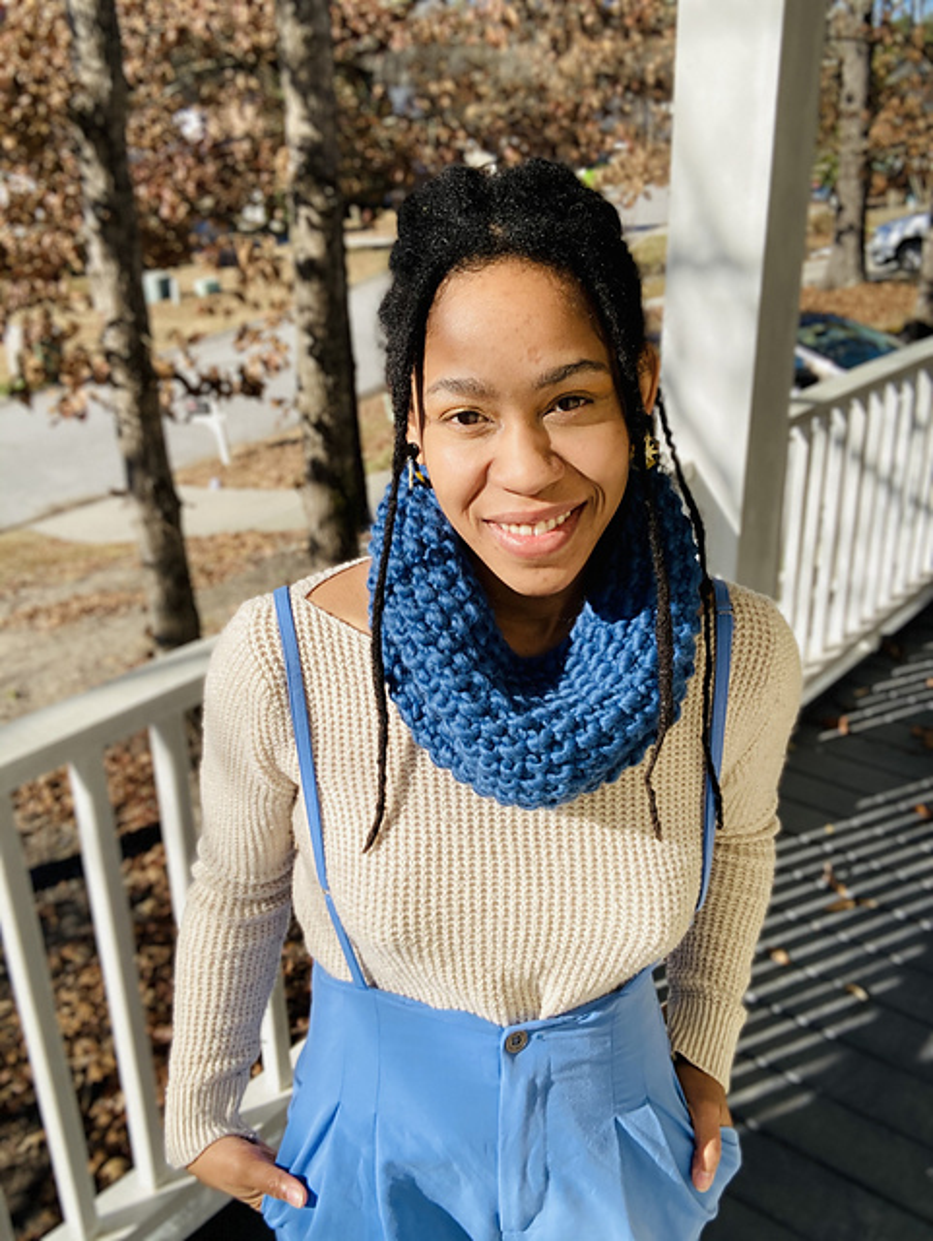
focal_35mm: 32
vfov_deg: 56.8
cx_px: 466
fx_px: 1148
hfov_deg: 44.2
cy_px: 620
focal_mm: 2.87
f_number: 2.2
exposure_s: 1/824
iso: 20
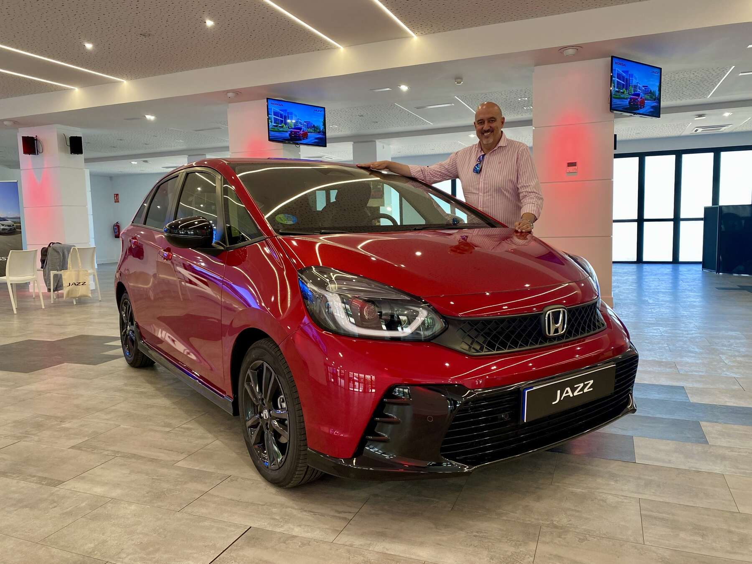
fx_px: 565
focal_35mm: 26
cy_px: 282
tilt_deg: -5.8
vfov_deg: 53.1
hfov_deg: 67.3
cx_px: 376
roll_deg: +0.9
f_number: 1.8
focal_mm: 4.25
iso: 125
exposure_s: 1/100
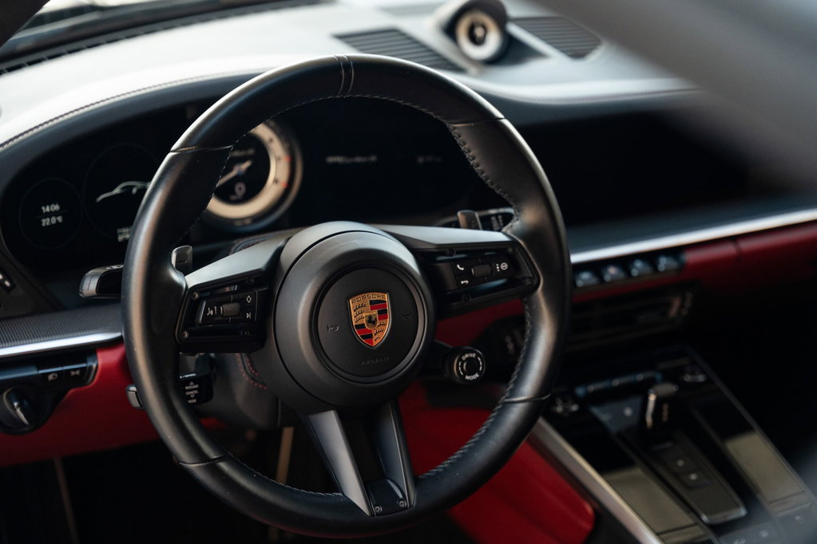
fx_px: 1407
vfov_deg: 21.9
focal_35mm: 62
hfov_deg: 32.4
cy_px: 272
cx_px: 408
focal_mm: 62
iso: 1600
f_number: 2.8
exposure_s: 1/250
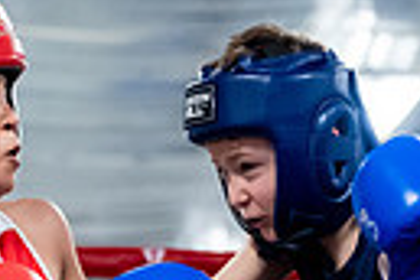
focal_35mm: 224
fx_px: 2613
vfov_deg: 6.0
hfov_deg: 9.2
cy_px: 571
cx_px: 199
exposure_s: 1/800
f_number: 2.2
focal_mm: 50
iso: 4000
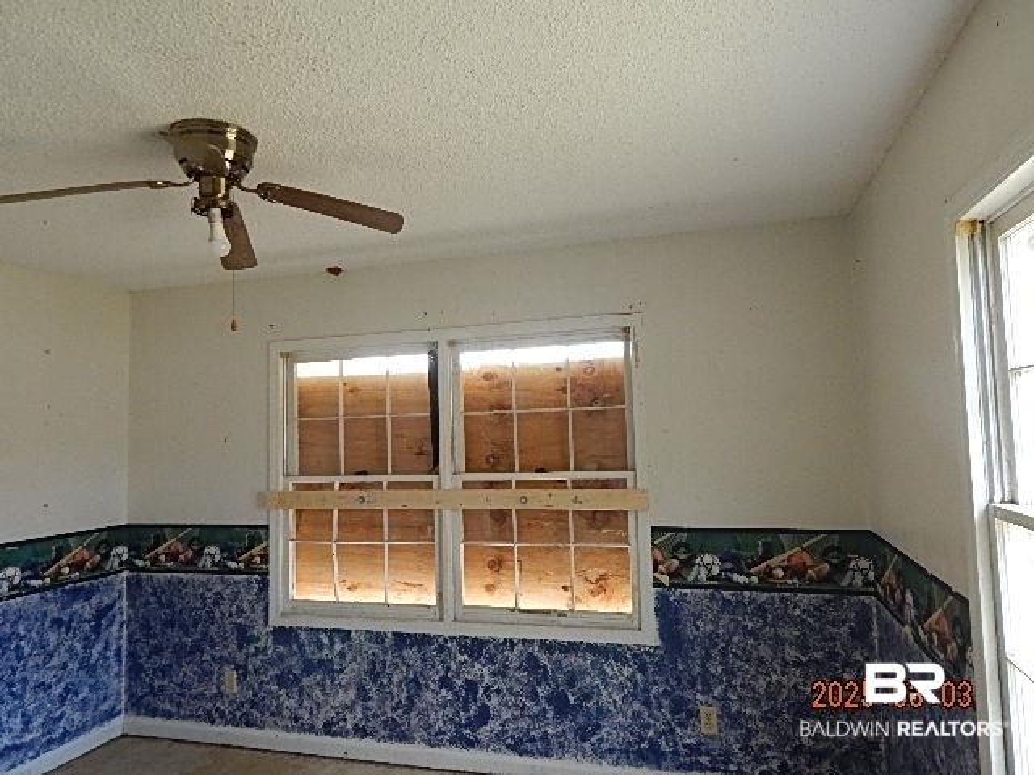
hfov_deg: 73.9
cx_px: 517
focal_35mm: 23
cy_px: 388
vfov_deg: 58.9
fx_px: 687
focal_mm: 4
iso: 400
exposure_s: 1/100
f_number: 3
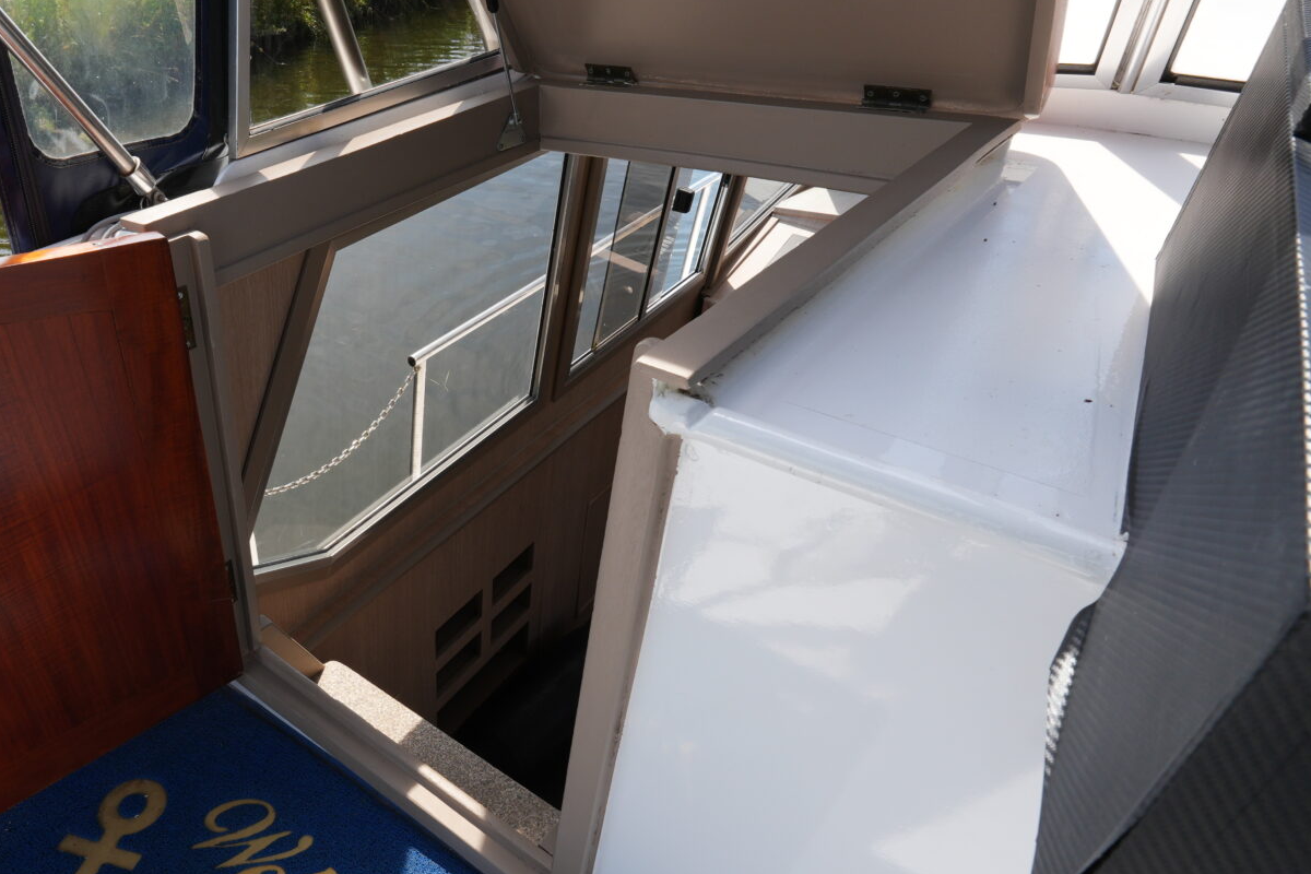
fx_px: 910
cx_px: 404
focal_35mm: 25
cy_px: 503
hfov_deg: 68.8
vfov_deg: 51.1
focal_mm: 10
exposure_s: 1/160
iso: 160
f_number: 8
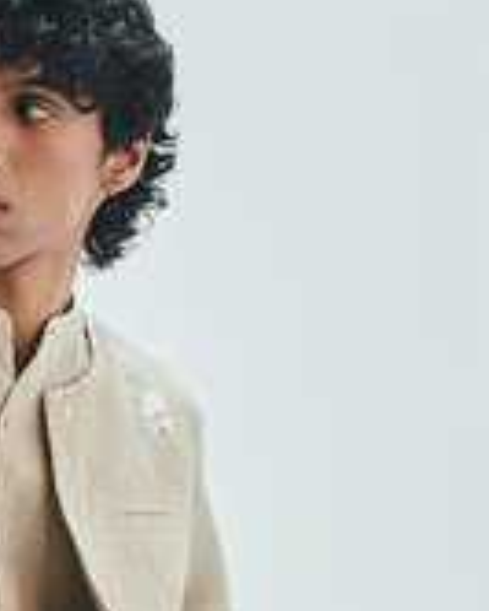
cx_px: 92
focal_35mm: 163
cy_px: 834
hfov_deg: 9.5
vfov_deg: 11.5
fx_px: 2946
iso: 400
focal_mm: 55
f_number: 8
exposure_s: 1/125
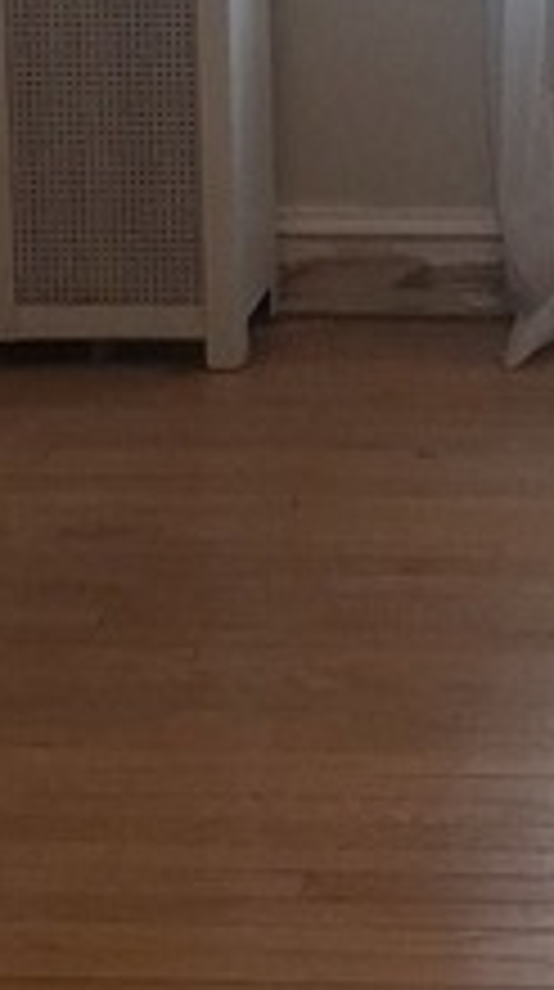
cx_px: 649
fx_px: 3516
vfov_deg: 15.4
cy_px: -207
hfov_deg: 8.9
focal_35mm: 134
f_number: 1.8
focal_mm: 4.69
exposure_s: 1/100
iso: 80
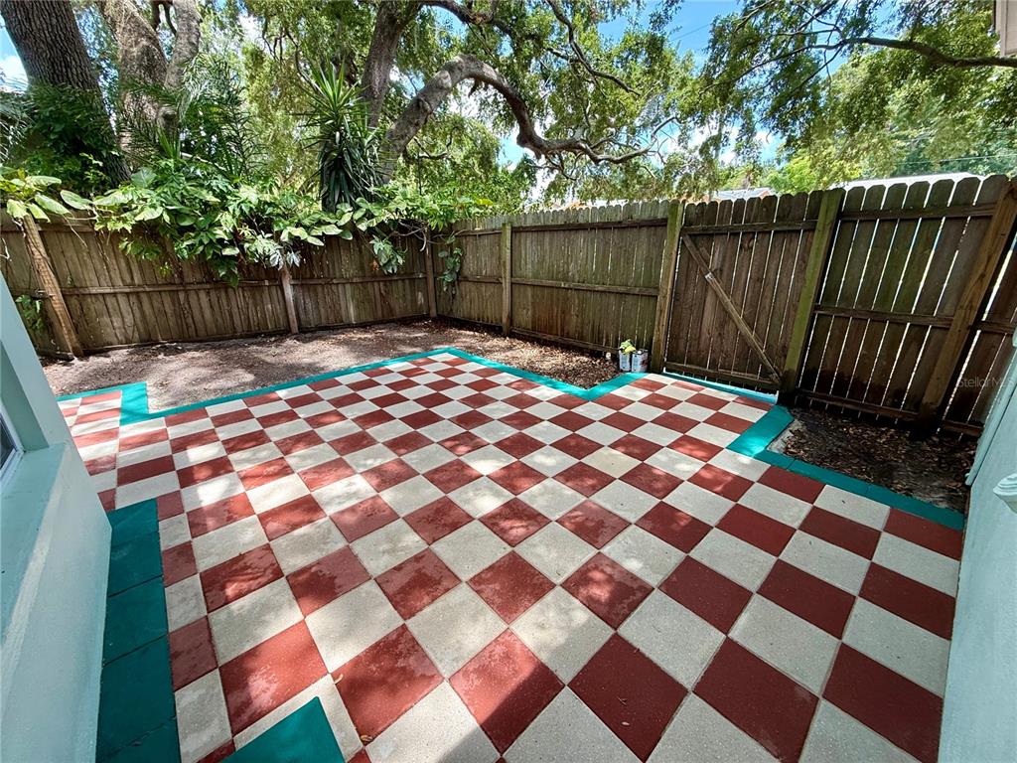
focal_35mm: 14
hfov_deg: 102.1
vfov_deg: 85.7
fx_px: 411
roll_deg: +0.9
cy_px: 382
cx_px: 508
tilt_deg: -20.4
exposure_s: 1/115
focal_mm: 2.22
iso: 64
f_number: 2.2
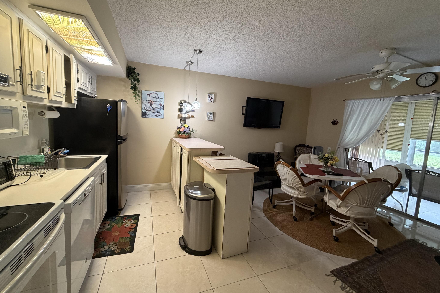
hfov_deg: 100.4
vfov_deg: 77.3
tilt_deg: -5.7
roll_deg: -2.4
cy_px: 139
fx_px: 183
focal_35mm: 15
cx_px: 216
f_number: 2.2
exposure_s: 1/60
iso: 400
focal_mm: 2.22
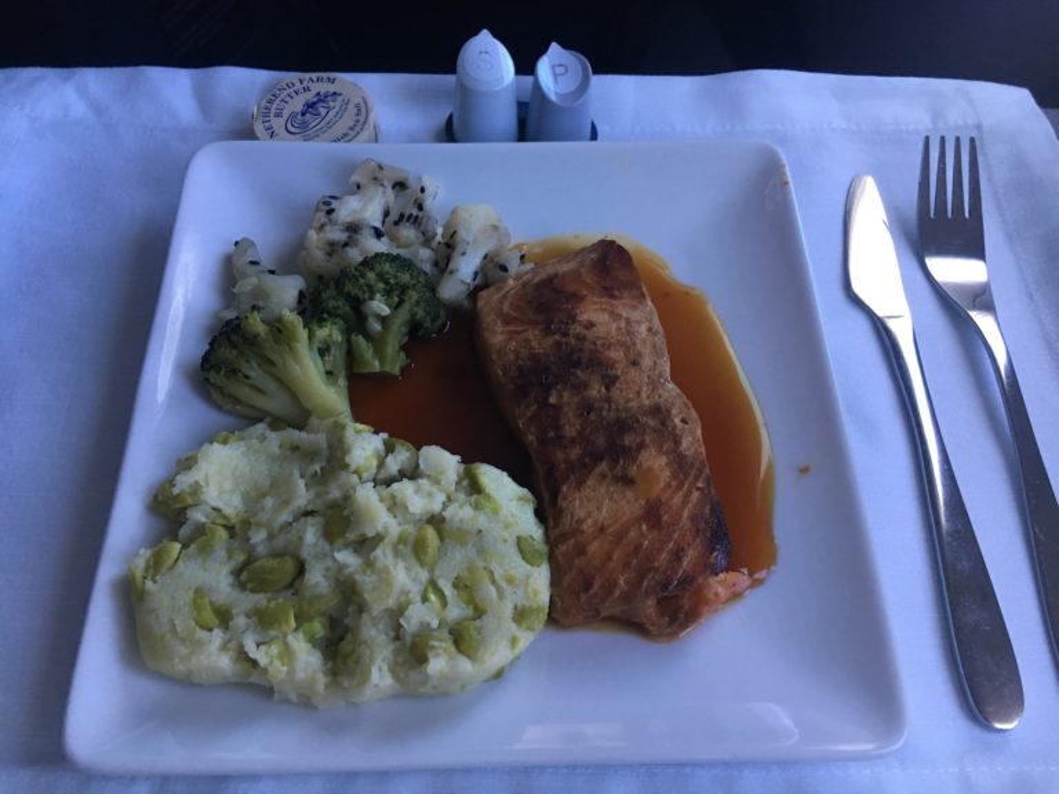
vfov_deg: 48.2
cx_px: 530
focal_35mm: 29
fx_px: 887
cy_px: 397
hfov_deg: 61.7
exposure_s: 1/33
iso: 125
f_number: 2.2
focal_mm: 4.15
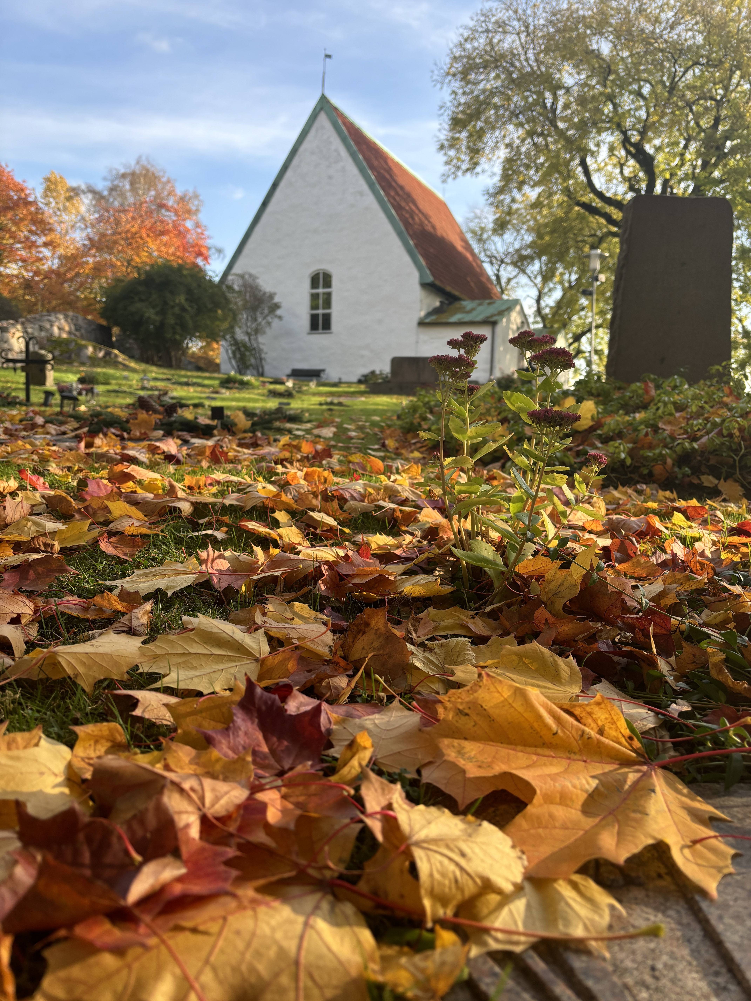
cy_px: 500
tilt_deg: -4.1
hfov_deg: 53.1
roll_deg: -2.0
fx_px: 752
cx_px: 376
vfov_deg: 67.3
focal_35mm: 26
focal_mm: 5.96
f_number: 1.6
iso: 50
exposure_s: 1/587
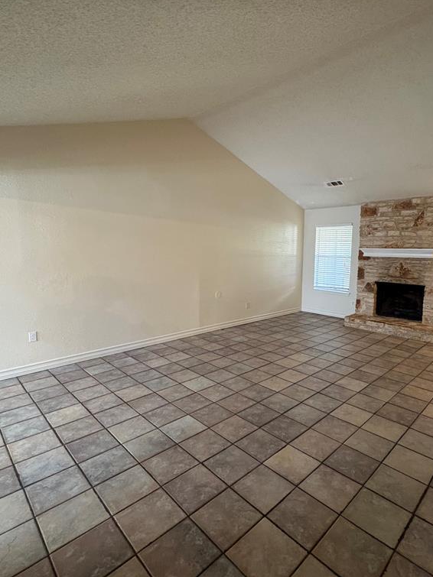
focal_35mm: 19
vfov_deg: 84.7
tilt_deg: -8.1
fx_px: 317
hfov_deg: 68.1
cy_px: 285
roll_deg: -0.9
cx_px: 257
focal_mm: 2.22
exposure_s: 1/60
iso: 500
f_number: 2.2
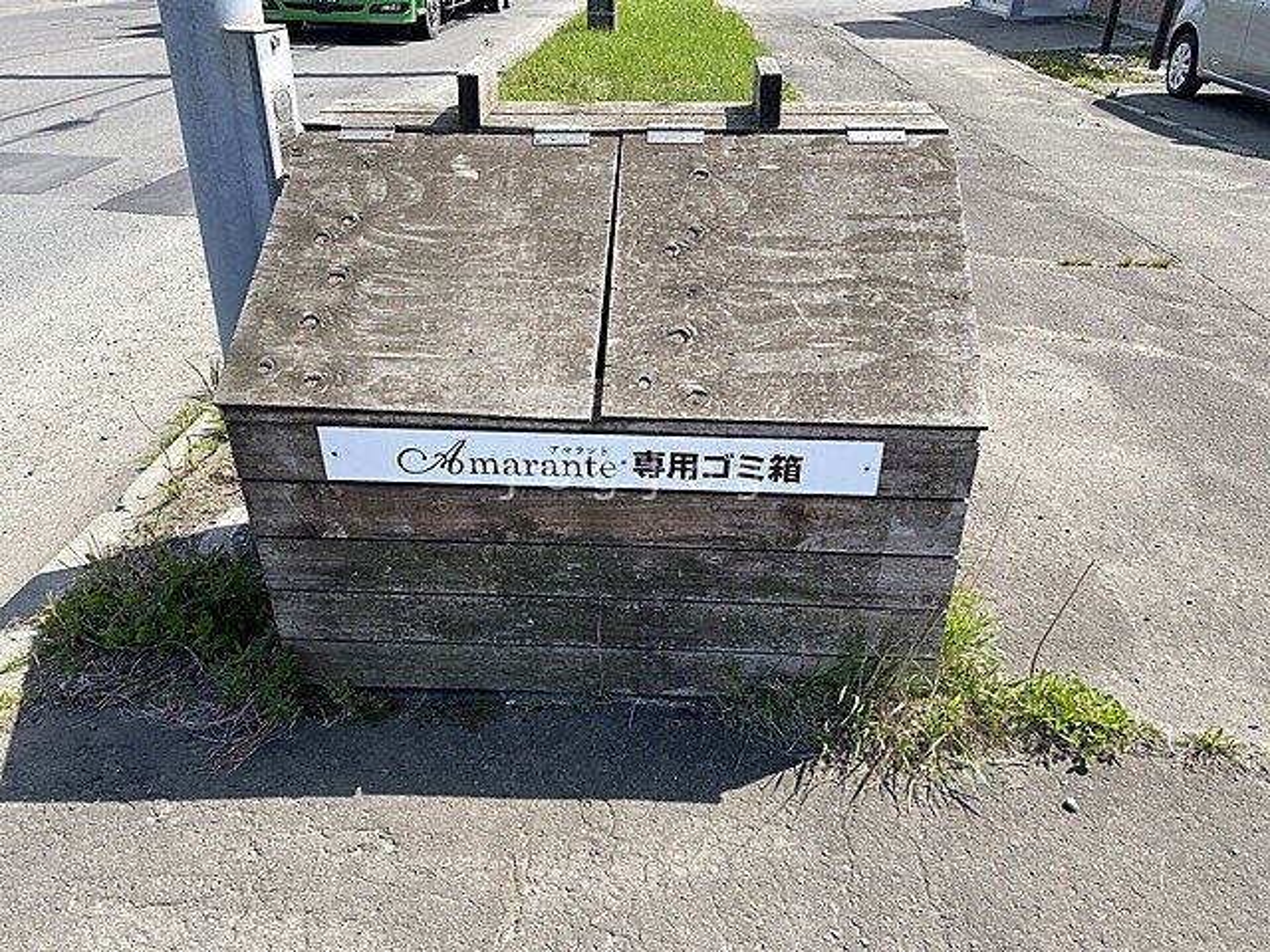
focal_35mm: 26
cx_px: 635
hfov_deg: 67.3
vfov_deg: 53.1
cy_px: 476
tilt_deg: -29.2
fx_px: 954
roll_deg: -1.8
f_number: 1.8
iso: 32
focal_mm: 4.25
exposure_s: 1/1395
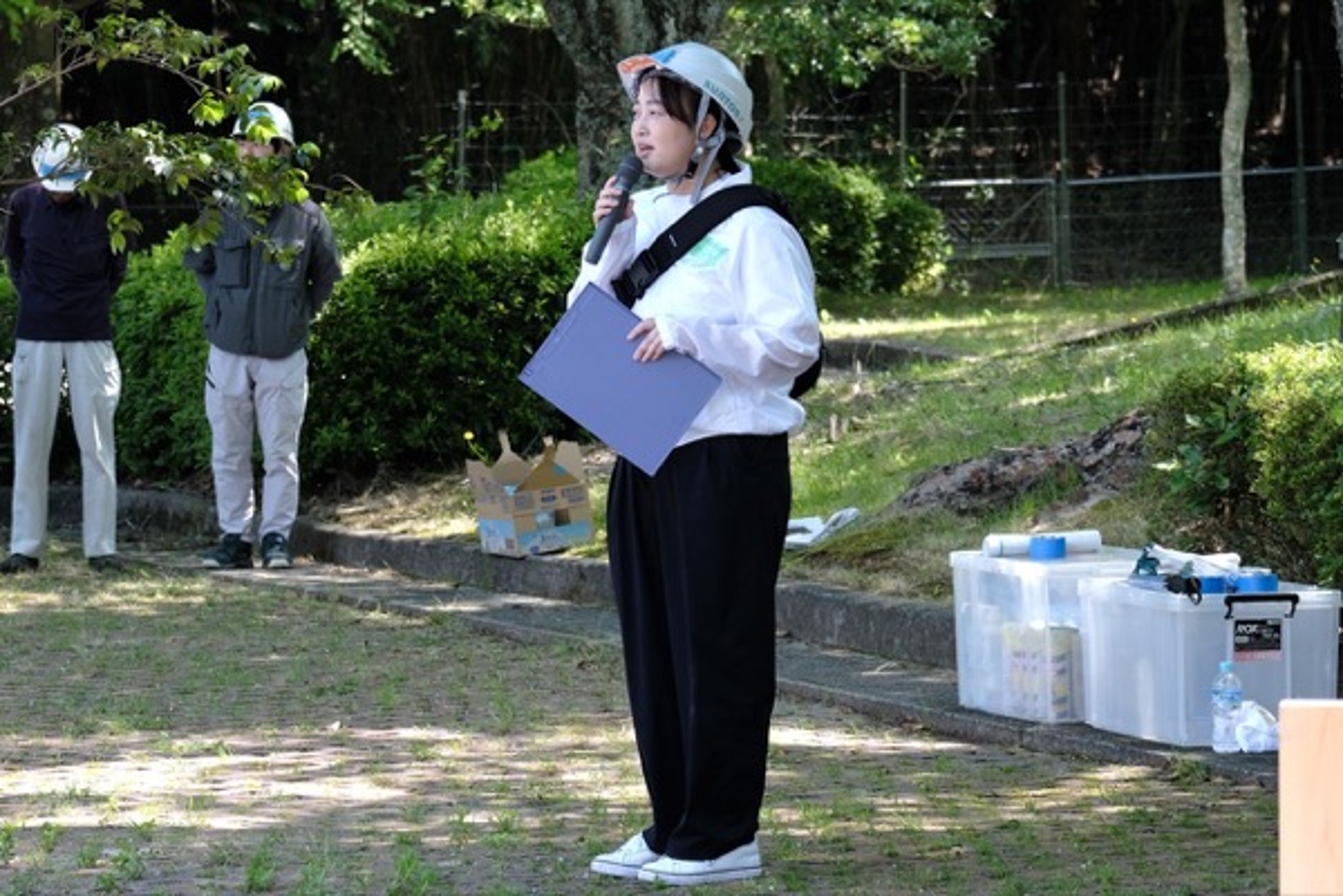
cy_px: 448
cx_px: 672
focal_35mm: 120
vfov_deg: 11.4
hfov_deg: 17.1
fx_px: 4476
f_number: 6.4
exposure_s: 1/240
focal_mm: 80
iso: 640
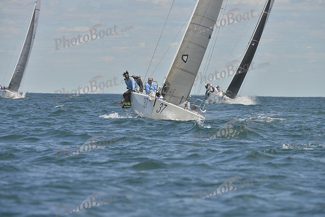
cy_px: 108
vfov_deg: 4.6
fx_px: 2709
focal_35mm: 300
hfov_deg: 6.9
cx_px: 162
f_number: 9
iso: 280
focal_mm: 300
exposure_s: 1/800
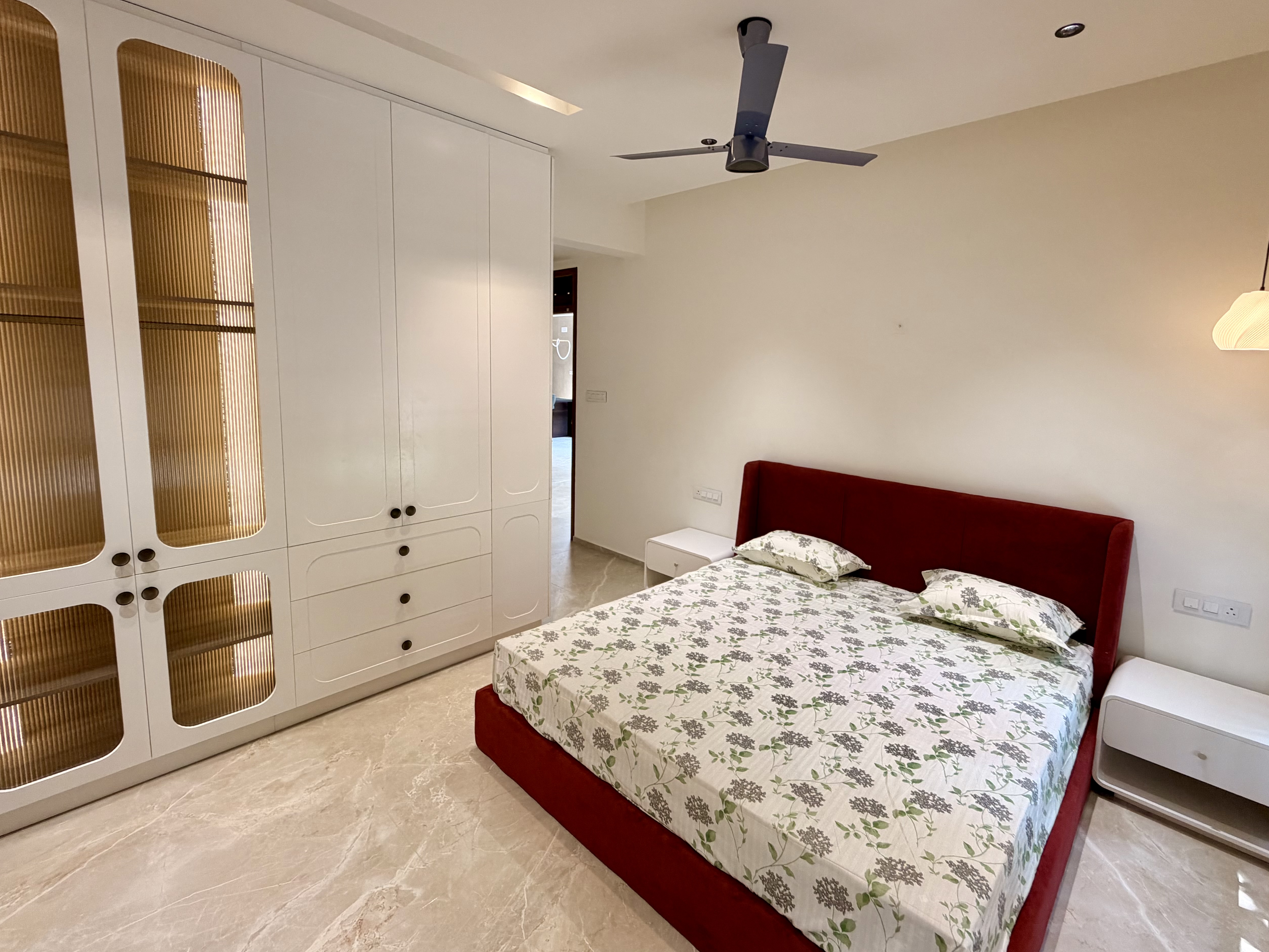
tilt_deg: -8.3
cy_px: 436
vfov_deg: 78.0
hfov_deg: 94.5
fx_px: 587
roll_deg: -1.5
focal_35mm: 16
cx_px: 651
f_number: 2.2
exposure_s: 1/100
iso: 160
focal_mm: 2.22
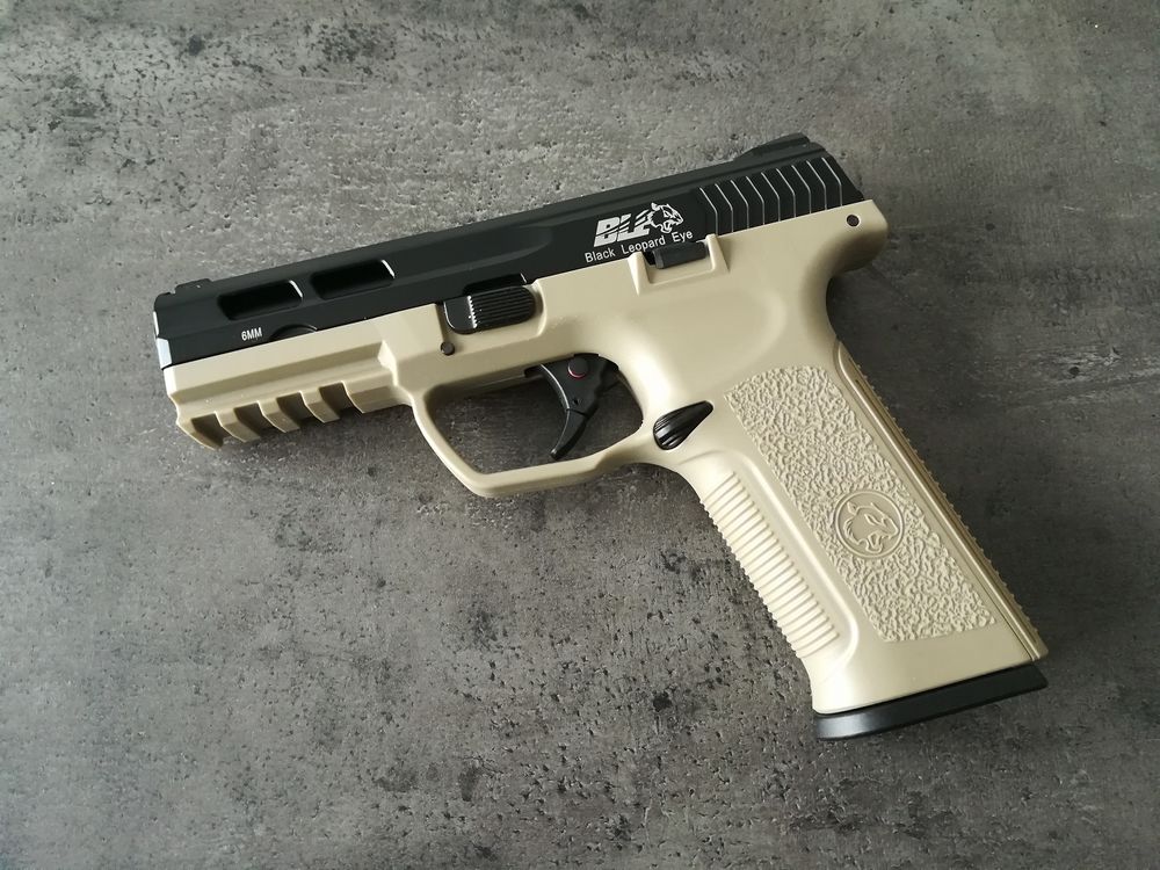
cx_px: 580
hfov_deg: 67.3
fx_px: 871
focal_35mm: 26
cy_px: 435
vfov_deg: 53.1
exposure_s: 1/33.3
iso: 250
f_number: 2.2
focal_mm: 3.83
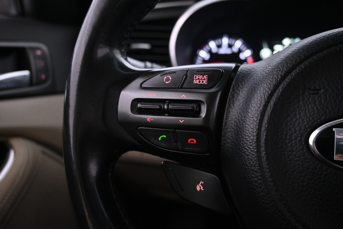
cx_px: 172
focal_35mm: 30
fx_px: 286
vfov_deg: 43.6
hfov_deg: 61.9
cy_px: 114
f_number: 3.8
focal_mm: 20
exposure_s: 1/30
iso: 2800
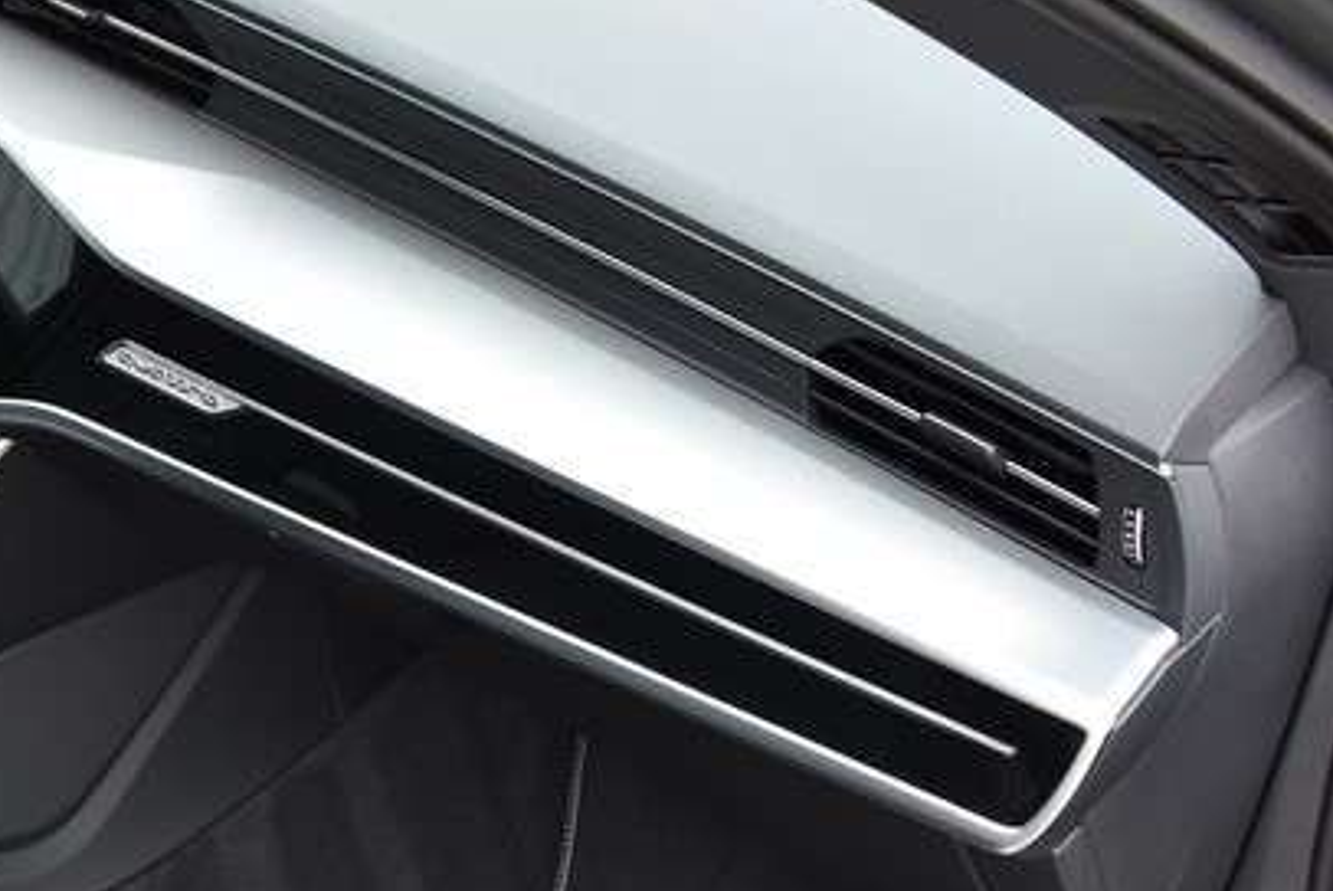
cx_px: -128
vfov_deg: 19.8
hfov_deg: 27.2
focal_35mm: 68
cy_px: 737
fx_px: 2520
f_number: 5
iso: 400
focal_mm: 18
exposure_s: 1/100
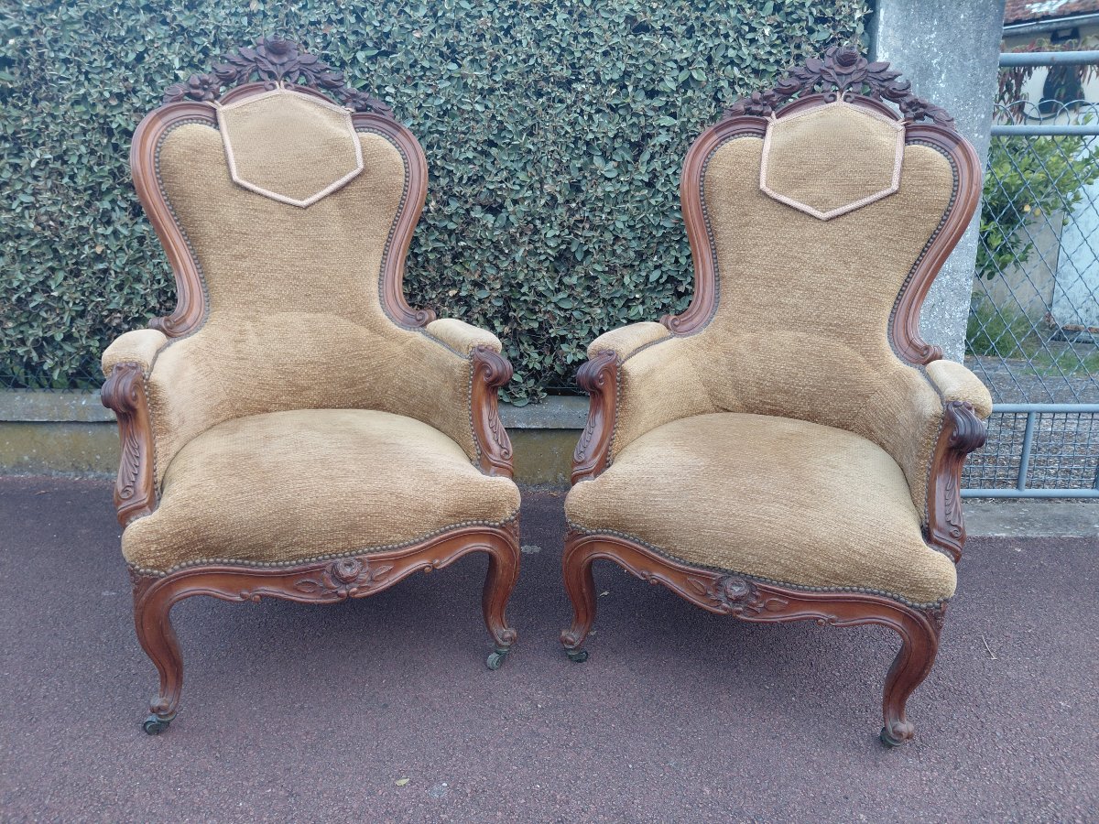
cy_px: 412
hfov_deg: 69.4
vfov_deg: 54.9
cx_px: 550
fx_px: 794
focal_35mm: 25
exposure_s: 1/60
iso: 160
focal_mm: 4.69
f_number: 1.8
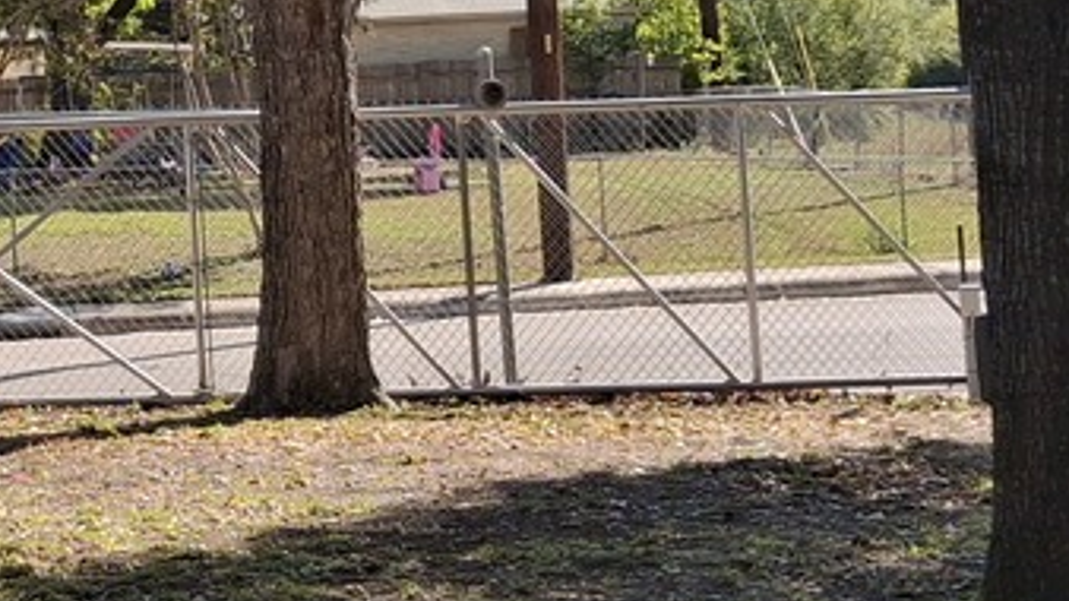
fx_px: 3288
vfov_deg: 10.2
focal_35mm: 116
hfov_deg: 17.6
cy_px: -180
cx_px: -206
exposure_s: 1/1905
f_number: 1.8
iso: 32
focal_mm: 4.69
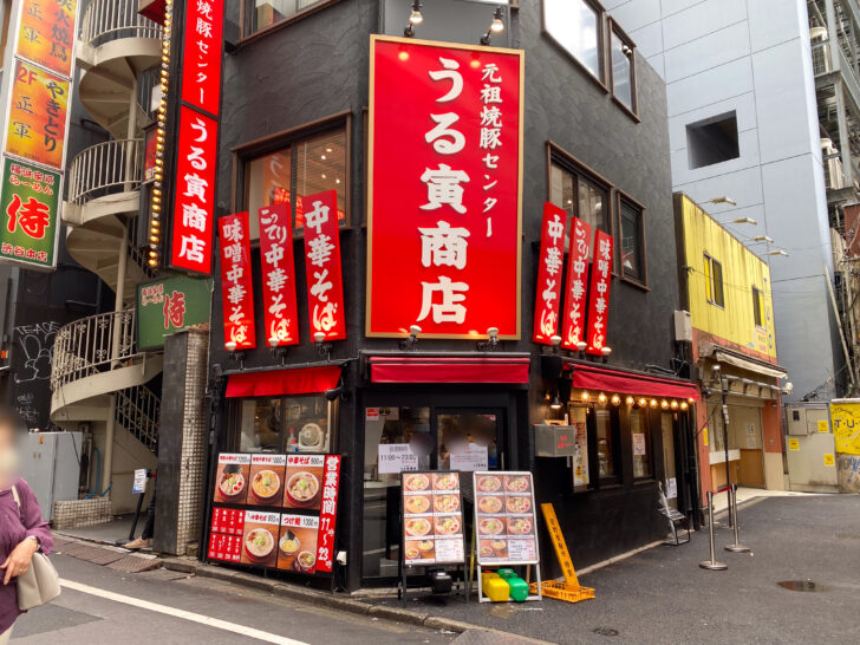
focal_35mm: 26
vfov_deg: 53.1
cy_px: 322
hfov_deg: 67.3
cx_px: 430
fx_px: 646
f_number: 1.8
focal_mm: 4.25
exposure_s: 1/125
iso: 32
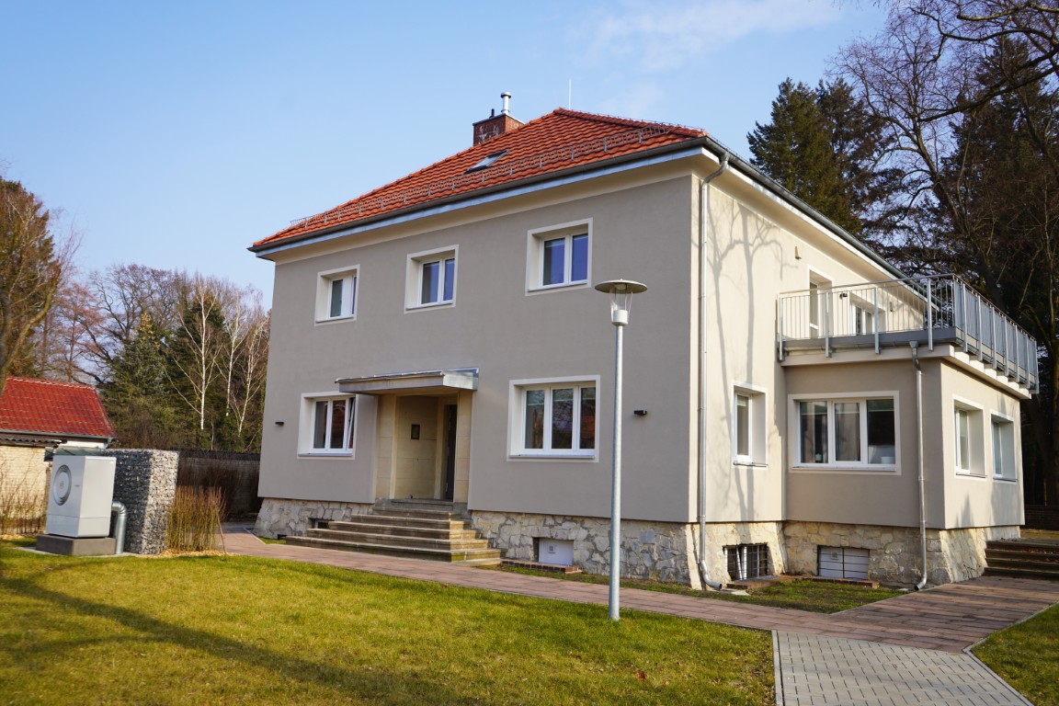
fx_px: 853
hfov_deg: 63.7
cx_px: 530
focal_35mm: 29
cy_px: 353
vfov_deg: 45.0
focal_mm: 29
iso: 100
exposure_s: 1/400
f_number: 5
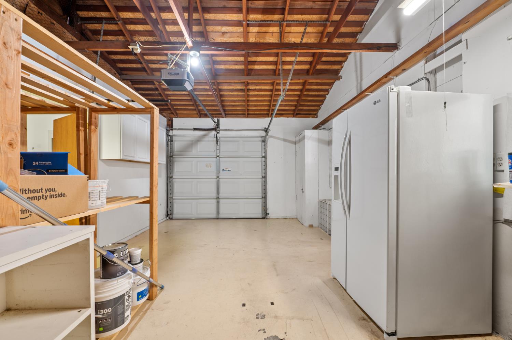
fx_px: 199
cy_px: 170
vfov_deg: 81.1
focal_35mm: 14
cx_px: 256
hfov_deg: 104.3
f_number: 9
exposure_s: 2
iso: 250
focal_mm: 14
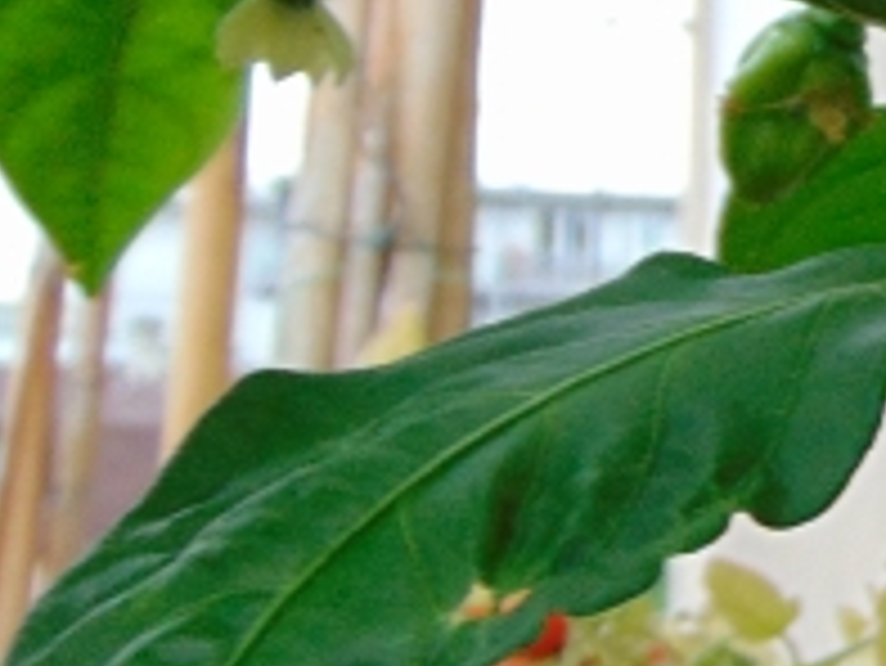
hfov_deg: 17.1
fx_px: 2510
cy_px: 410
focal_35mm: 98
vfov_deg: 15.1
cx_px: 1495
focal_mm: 4.5
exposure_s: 1/30
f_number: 3
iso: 100
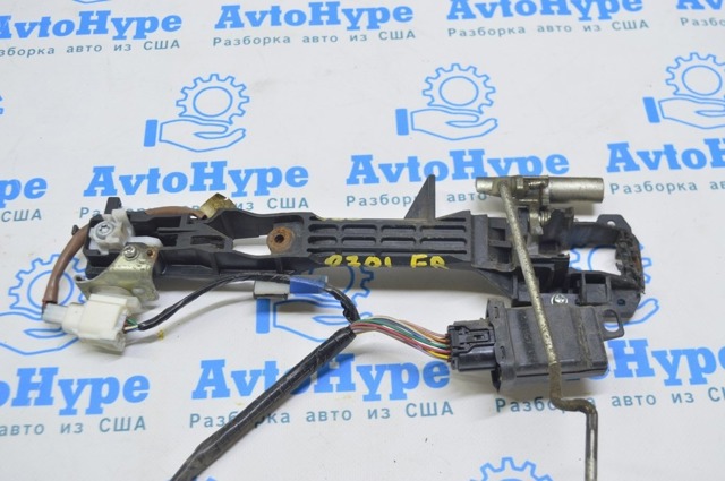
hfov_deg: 45.0
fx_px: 875
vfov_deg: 30.8
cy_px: 240
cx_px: 362
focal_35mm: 44
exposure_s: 1/20
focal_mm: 29
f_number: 5.6
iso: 400
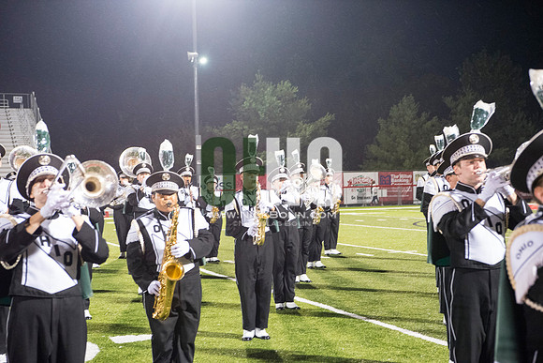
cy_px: 182
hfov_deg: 28.8
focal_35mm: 70
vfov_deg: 19.5
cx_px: 272
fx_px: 1056
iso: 5000
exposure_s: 1/125
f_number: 5.6
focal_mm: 70
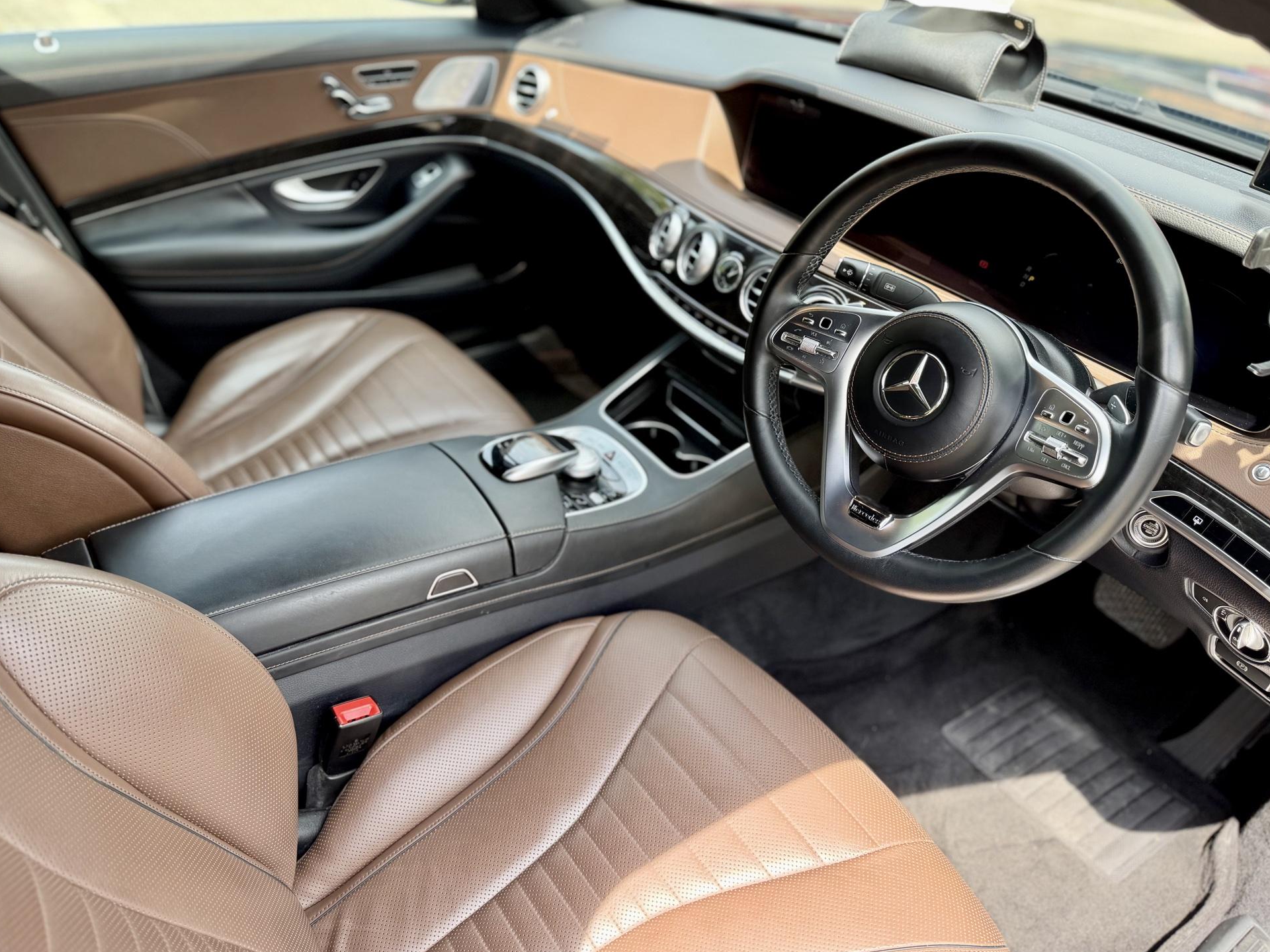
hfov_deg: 69.4
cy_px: 462
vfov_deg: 54.9
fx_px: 917
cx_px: 622
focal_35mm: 25
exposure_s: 1/200
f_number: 1.78
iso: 80
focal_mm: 6.76
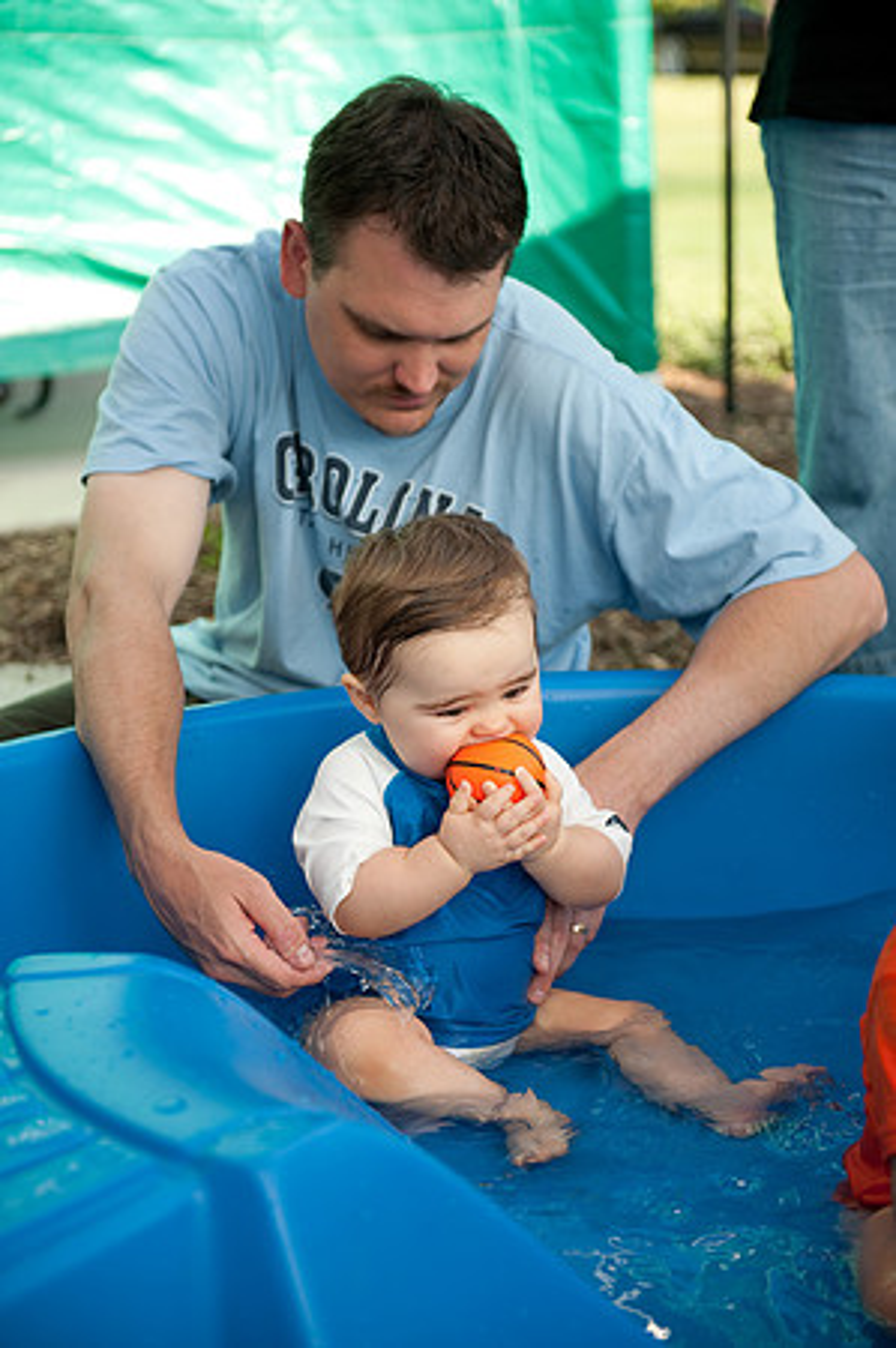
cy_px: 674
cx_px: 448
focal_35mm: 70
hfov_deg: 19.4
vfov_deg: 28.9
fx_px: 2619
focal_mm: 70
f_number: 2.8
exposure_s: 1/1250
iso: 320
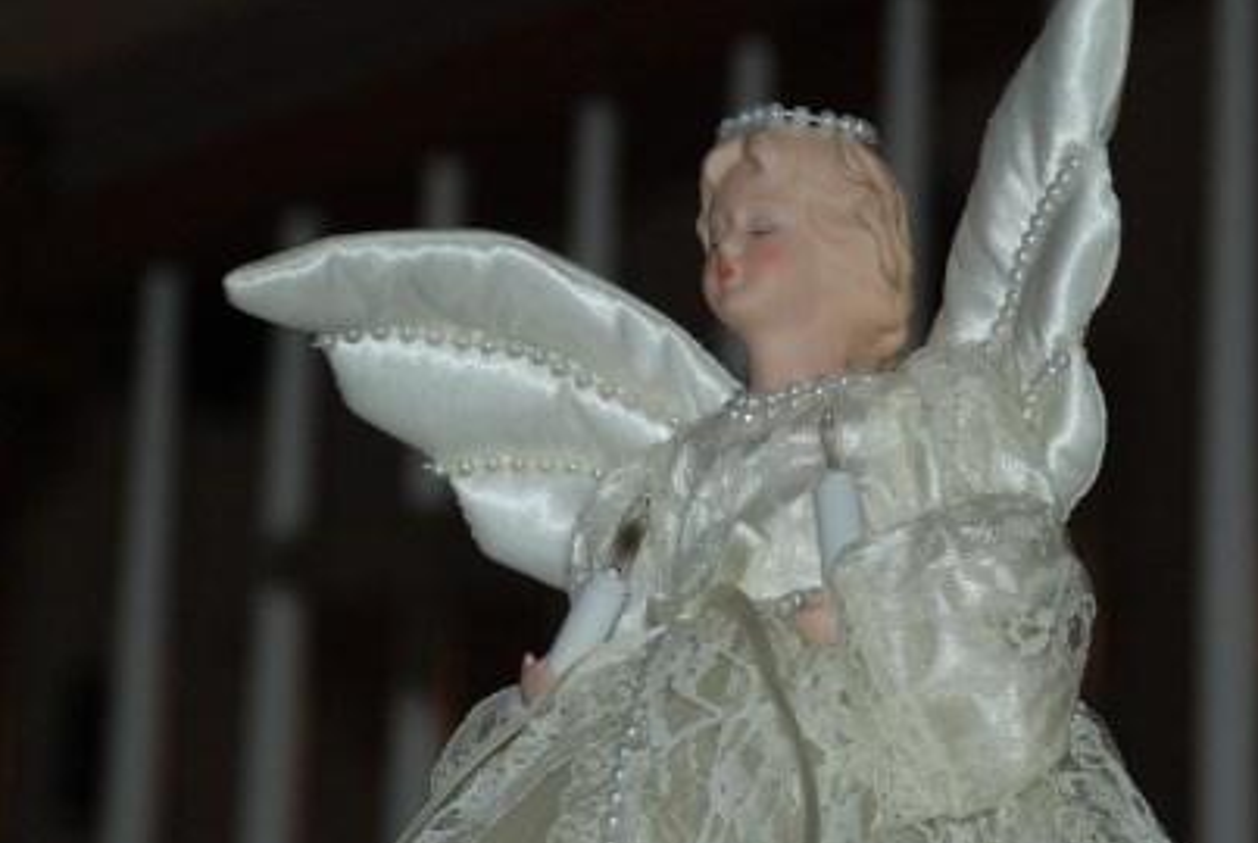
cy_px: 729
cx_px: 896
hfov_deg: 8.6
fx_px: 8329
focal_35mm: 238
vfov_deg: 5.8
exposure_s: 1/60
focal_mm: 80
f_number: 5.6
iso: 200
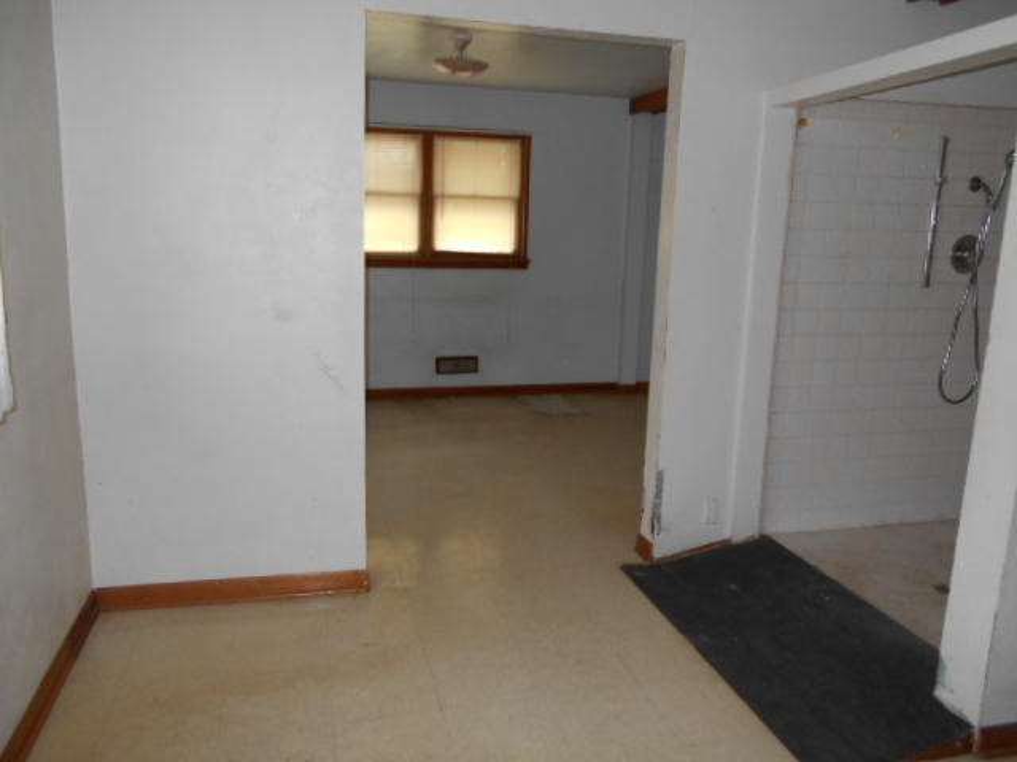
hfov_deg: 67.3
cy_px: 381
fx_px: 764
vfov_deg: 53.1
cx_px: 508
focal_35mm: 26
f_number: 3.2
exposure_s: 1/25
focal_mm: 4.6
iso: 200
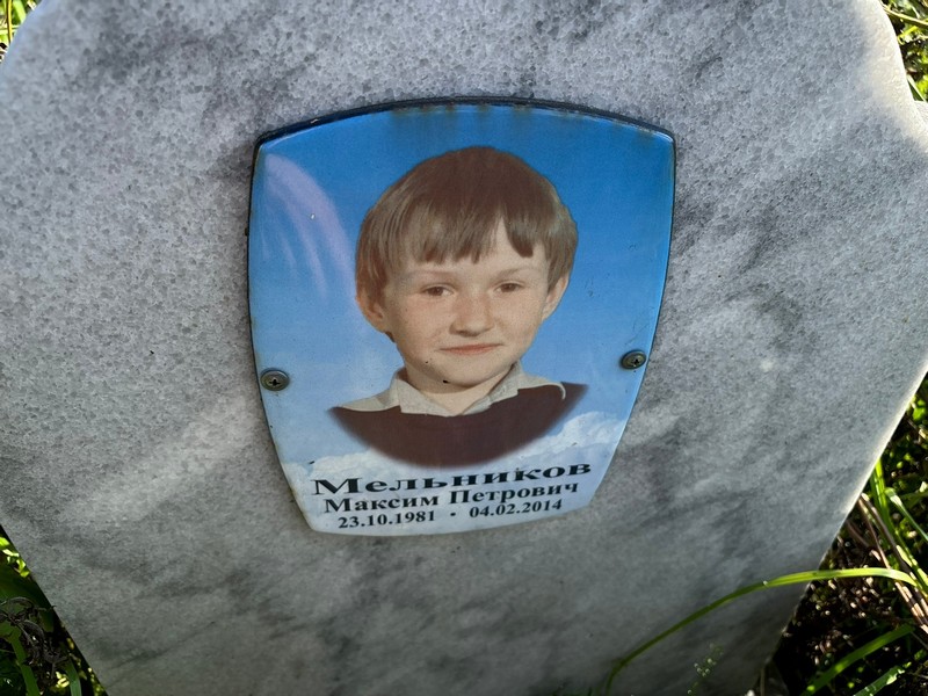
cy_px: 348
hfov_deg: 67.3
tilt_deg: -43.1
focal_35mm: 26
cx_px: 464
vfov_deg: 53.1
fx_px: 697
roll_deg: -5.1
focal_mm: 5.96
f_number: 1.6
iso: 50
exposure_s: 1/684
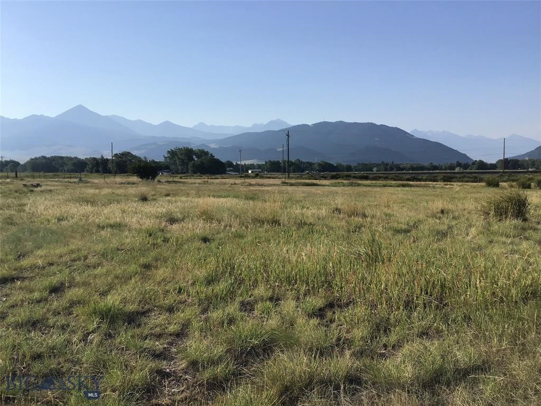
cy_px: 203
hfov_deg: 58.4
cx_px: 270
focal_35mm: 31
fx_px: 484
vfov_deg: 45.4
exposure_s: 1/1894
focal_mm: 3.3
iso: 25
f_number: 2.4
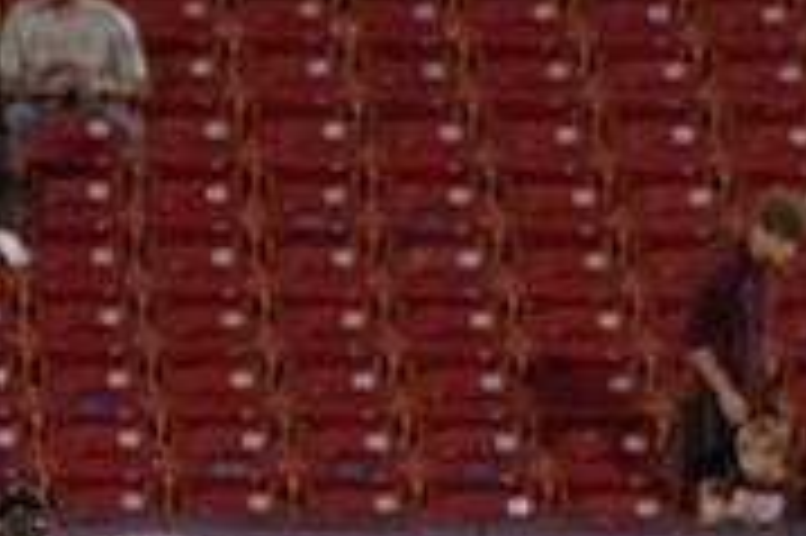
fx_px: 17961
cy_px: 782
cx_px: 1205
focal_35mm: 803
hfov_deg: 2.6
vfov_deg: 1.7
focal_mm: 179
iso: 8000
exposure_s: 1/1250
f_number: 5.6
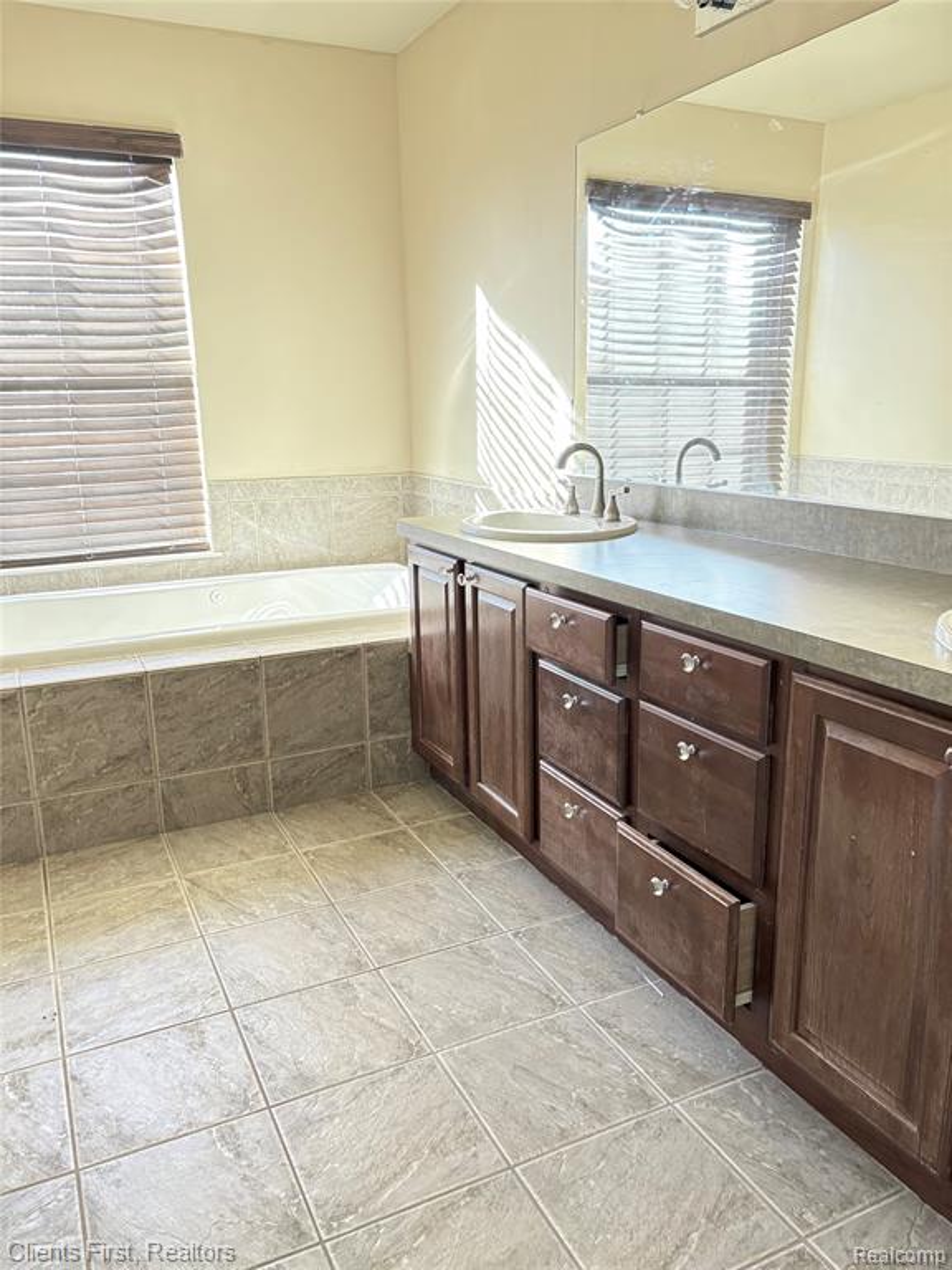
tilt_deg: -14.3
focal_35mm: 26
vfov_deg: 67.3
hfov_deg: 53.1
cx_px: 476
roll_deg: -0.5
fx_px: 953
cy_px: 635
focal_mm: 5.96
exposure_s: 1/60
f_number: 1.6
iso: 250
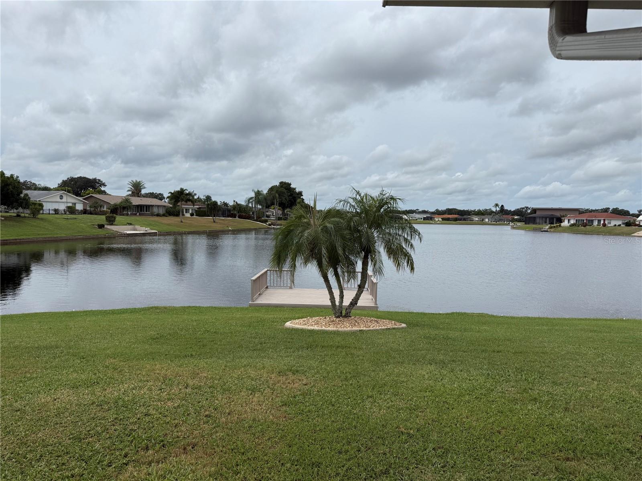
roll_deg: -1.6
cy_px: 240
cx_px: 321
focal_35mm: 24
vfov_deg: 56.8
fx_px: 445
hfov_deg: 71.6
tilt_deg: -3.5
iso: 80
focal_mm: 6.76
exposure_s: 1/7353
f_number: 1.78
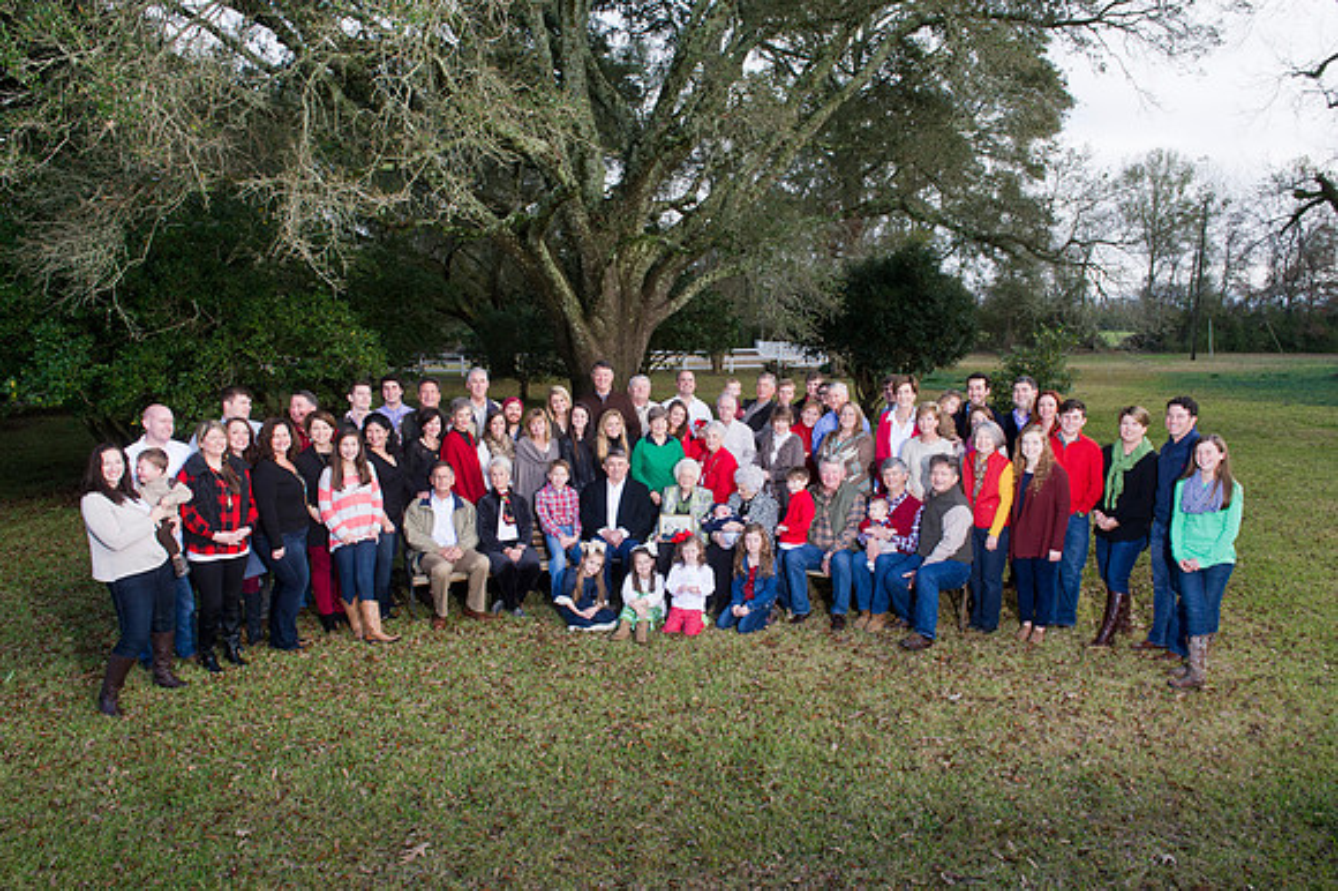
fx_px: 891
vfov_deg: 53.1
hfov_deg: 73.8
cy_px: 446
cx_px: 669
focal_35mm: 24
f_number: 8
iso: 1000
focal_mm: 24
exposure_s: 1/320
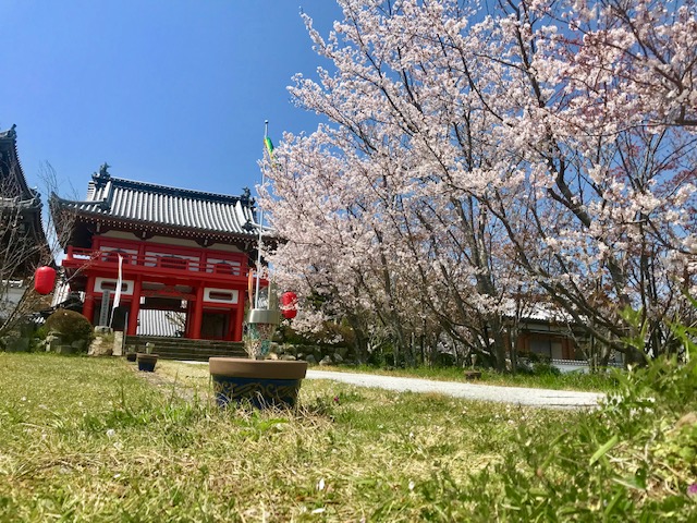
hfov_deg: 63.4
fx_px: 564
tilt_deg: +15.3
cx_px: 348
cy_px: 262
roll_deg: +0.2
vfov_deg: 49.7
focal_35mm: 28
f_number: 1.8
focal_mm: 3.99
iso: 20
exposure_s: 1/2519
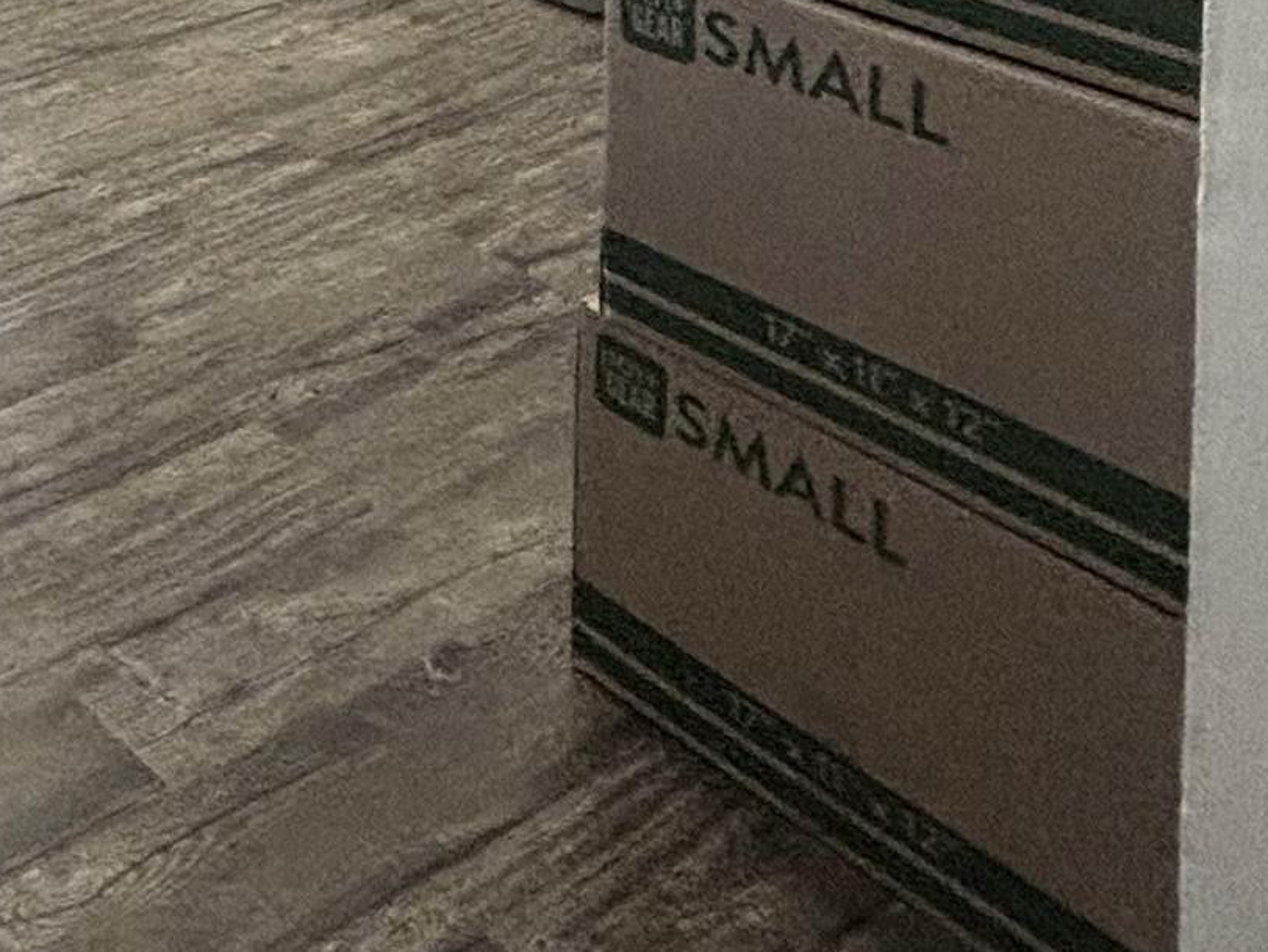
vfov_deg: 20.9
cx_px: -314
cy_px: -660
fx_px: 1942
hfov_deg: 30.0
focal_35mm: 53
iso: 320
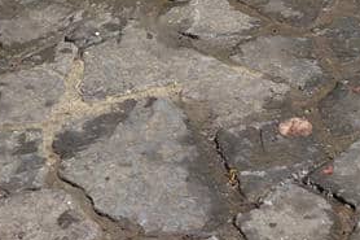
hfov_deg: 14.5
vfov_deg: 8.5
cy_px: -411
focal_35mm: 141
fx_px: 1409
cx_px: 295
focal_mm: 5.6
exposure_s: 1/120
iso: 170
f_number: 1.9
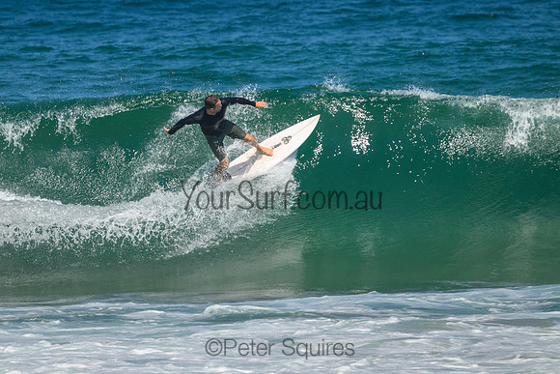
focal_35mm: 920
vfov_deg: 1.5
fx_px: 14319
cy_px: 160
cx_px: 239
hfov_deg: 2.2
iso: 1000
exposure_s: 1/2000
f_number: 11
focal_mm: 800
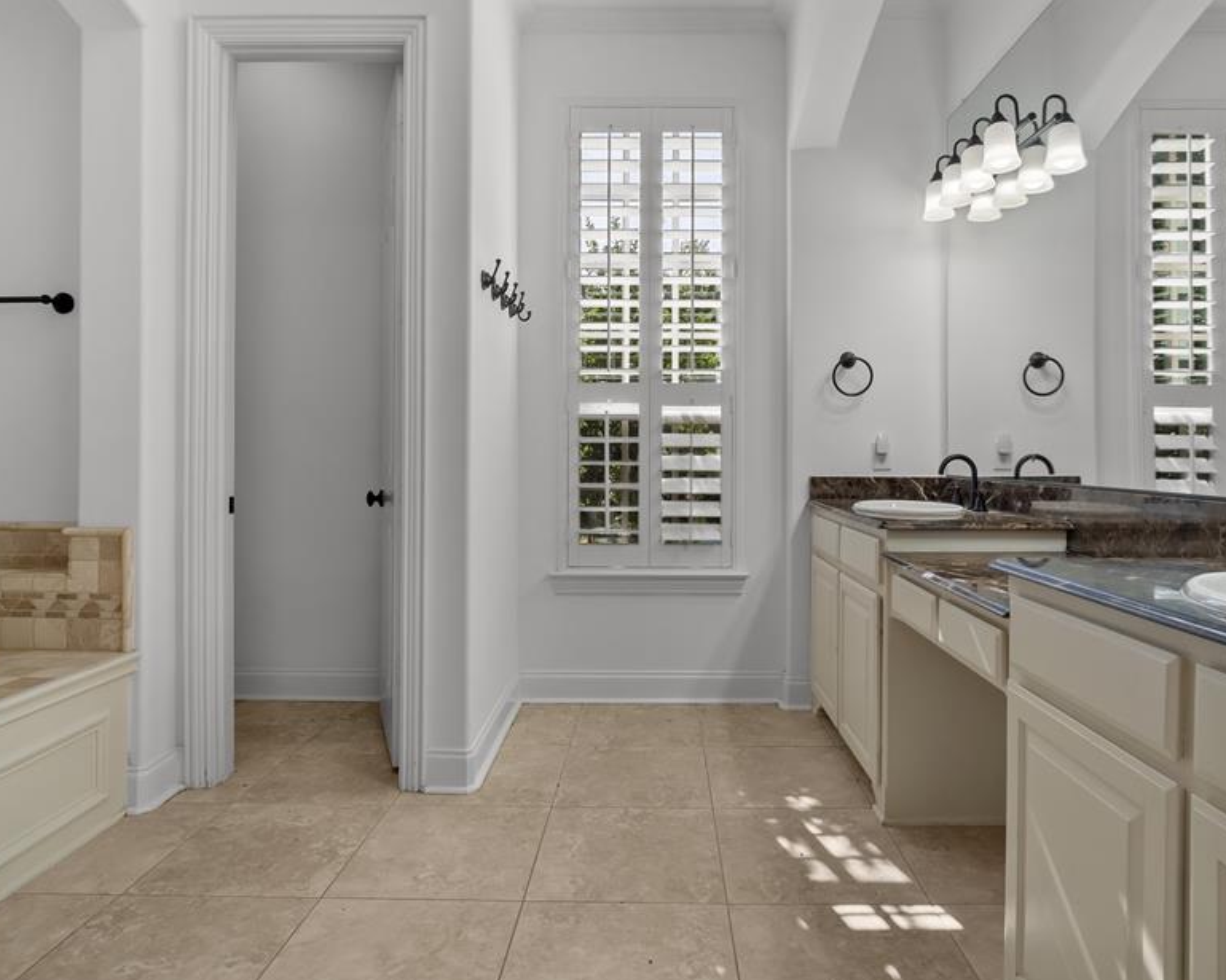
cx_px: 646
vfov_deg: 68.0
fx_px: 726
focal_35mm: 20
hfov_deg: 80.3
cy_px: 452
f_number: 8
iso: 640
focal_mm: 16
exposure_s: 1/20
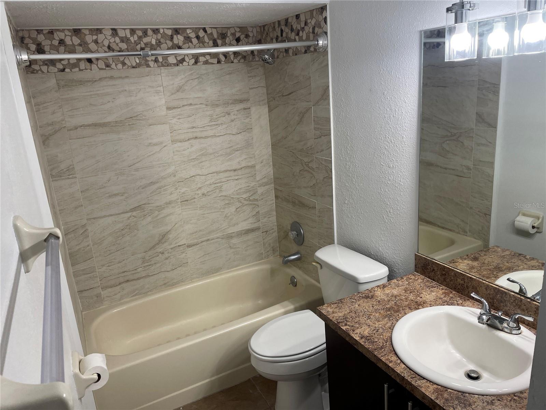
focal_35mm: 26
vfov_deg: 53.1
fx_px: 410
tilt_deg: -17.3
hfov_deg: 67.3
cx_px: 273
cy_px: 205
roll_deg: +4.2
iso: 80
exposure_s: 1/120
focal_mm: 4.2
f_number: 1.6
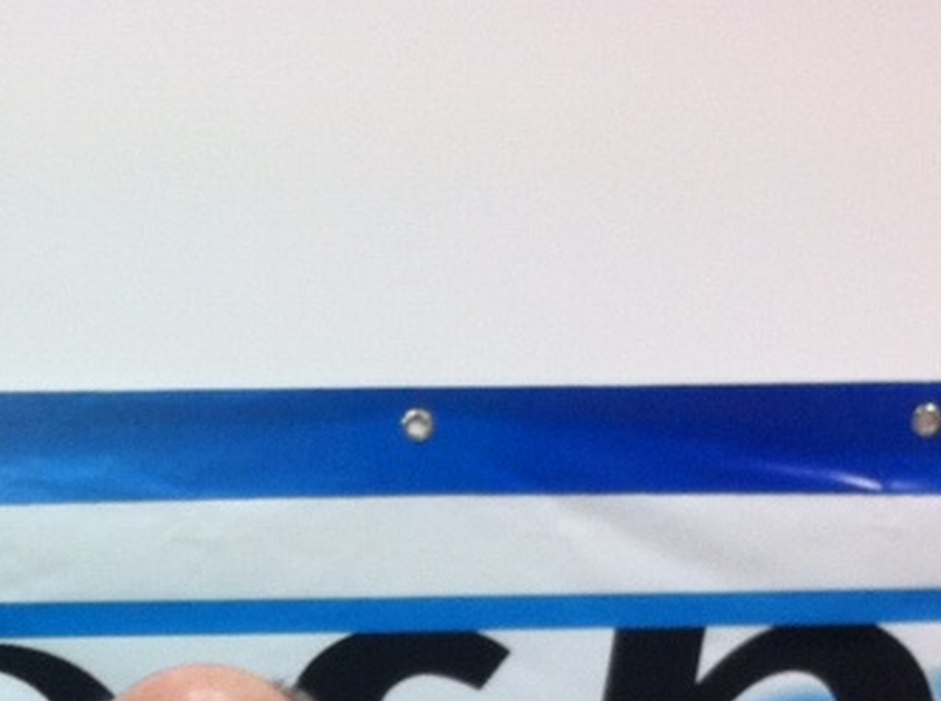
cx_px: -42
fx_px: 3689
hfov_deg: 14.3
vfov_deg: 10.6
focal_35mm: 136
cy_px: 884
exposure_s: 1/24
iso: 80
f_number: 2.8
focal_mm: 3.85
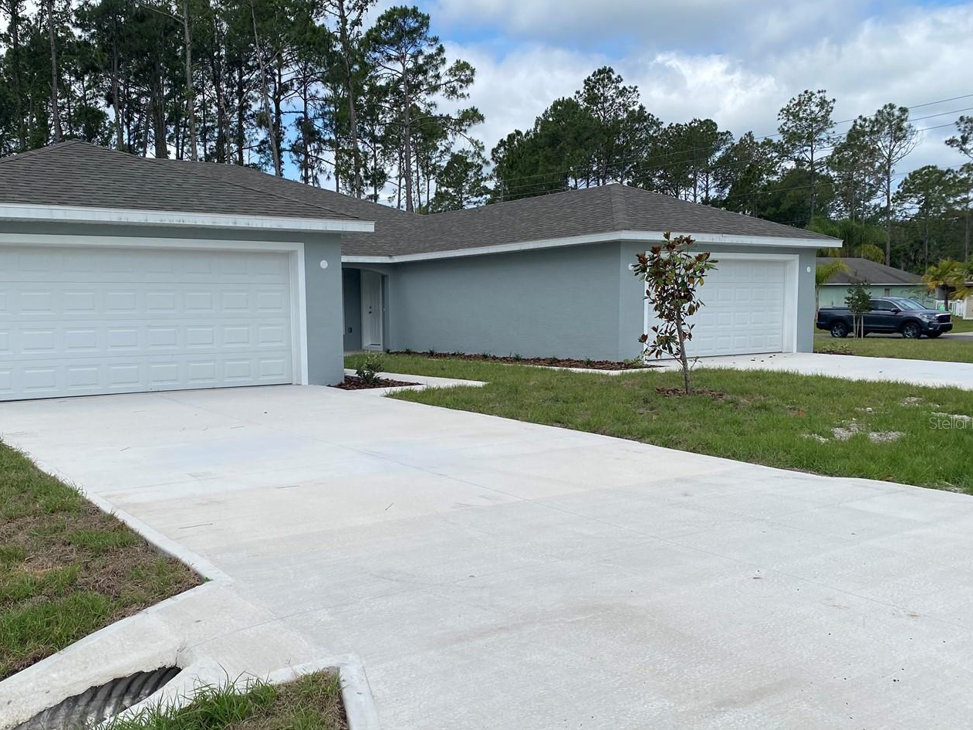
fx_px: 927
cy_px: 423
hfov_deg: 54.9
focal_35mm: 33
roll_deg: +1.5
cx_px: 384
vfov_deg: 42.8
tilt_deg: -7.5
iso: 32
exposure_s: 1/2890
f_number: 1.8
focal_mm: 4.25
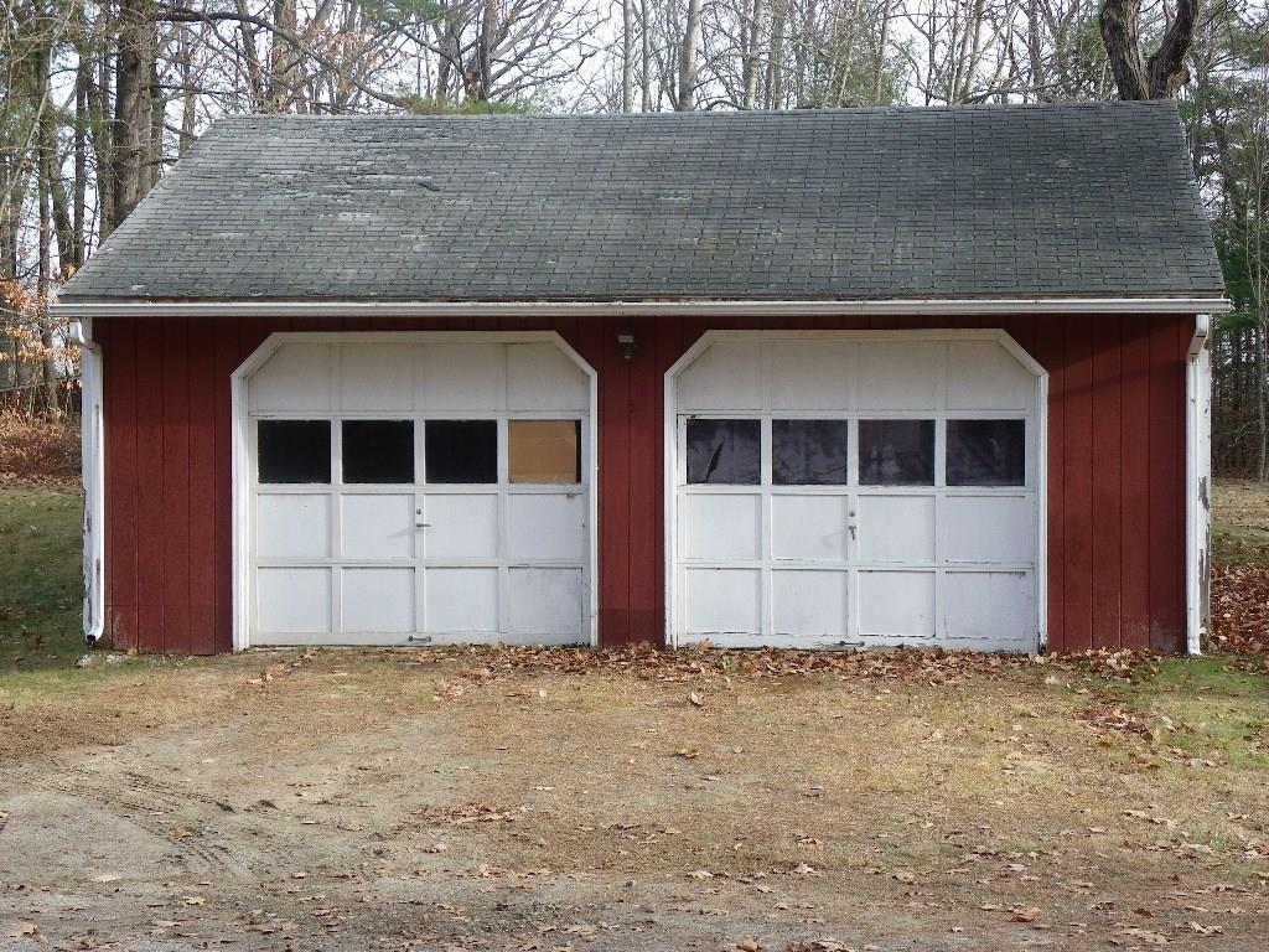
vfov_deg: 20.4
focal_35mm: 72
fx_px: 2639
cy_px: 476
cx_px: 634
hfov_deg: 27.0
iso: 64
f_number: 3.5
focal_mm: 12.7
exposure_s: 1/125
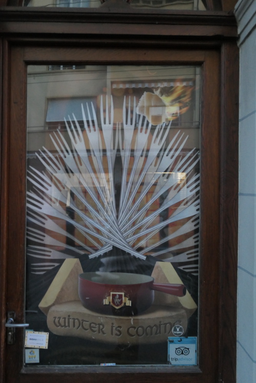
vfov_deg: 61.9
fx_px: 320
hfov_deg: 43.6
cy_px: 192
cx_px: 128
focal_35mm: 30
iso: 2000
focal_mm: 11.1
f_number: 3.6
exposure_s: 1/8
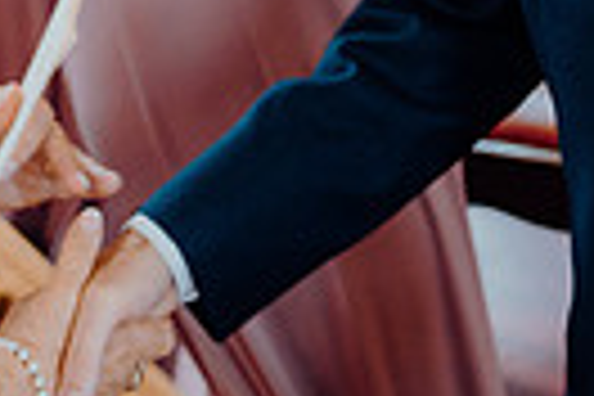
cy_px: -376
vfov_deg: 9.7
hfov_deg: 15.5
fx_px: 2178
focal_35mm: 132
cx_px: 230
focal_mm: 30
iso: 1000
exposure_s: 1/200
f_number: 2.8
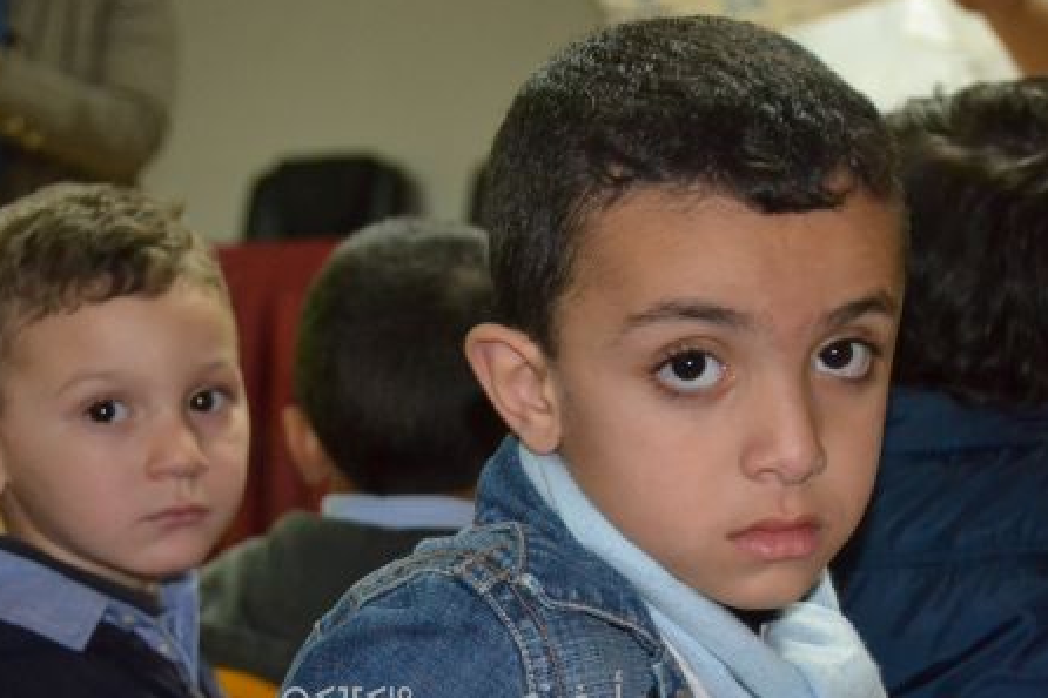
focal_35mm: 100
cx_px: 449
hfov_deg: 20.4
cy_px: 434
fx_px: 2910
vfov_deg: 13.7
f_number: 4.8
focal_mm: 48
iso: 3200
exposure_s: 1/60
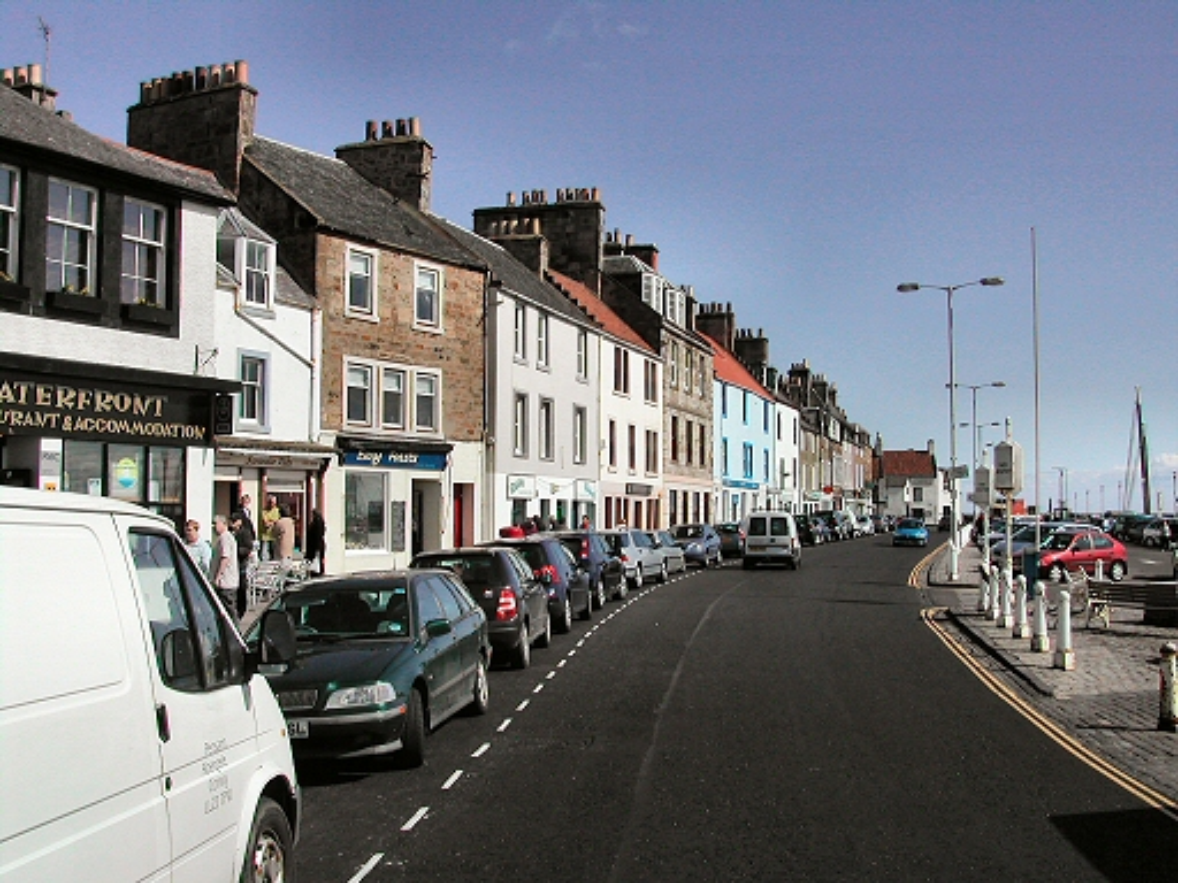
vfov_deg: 37.7
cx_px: 589
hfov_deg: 49.0
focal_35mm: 38
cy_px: 442
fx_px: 1293
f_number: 7.6
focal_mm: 8
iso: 100
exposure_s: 1/553
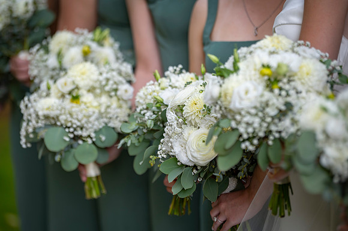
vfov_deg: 9.1
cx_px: 174
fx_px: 1458
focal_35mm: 151
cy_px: 116
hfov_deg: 13.6
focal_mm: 150
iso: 100
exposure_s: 1/160
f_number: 2.8
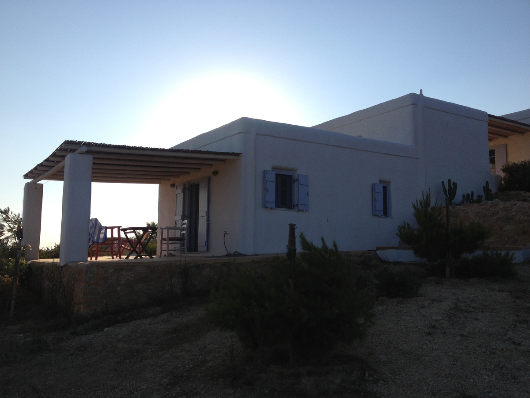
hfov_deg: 52.6
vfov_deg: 40.7
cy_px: 199
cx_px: 265
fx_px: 536
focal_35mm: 35
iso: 50
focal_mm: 4.28
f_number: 2.4
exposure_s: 1/2404
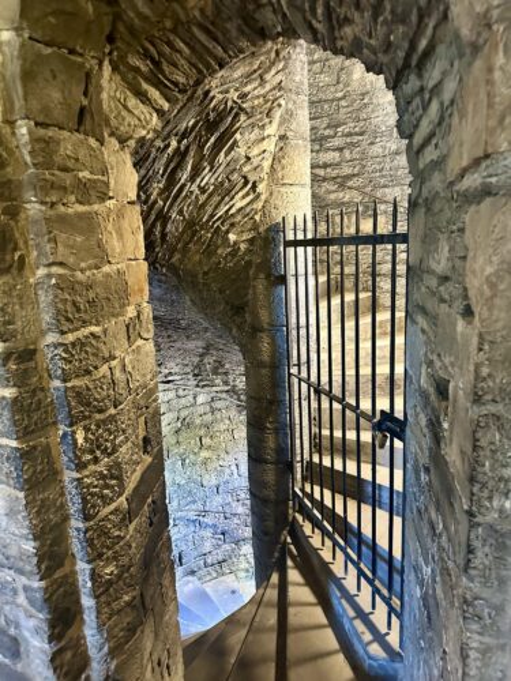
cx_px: 256
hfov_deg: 56.8
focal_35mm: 24
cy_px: 340
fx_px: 472
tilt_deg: -11.2
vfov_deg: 71.6
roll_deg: +1.6
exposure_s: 1/41
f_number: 1.78
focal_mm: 6.86
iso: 1000
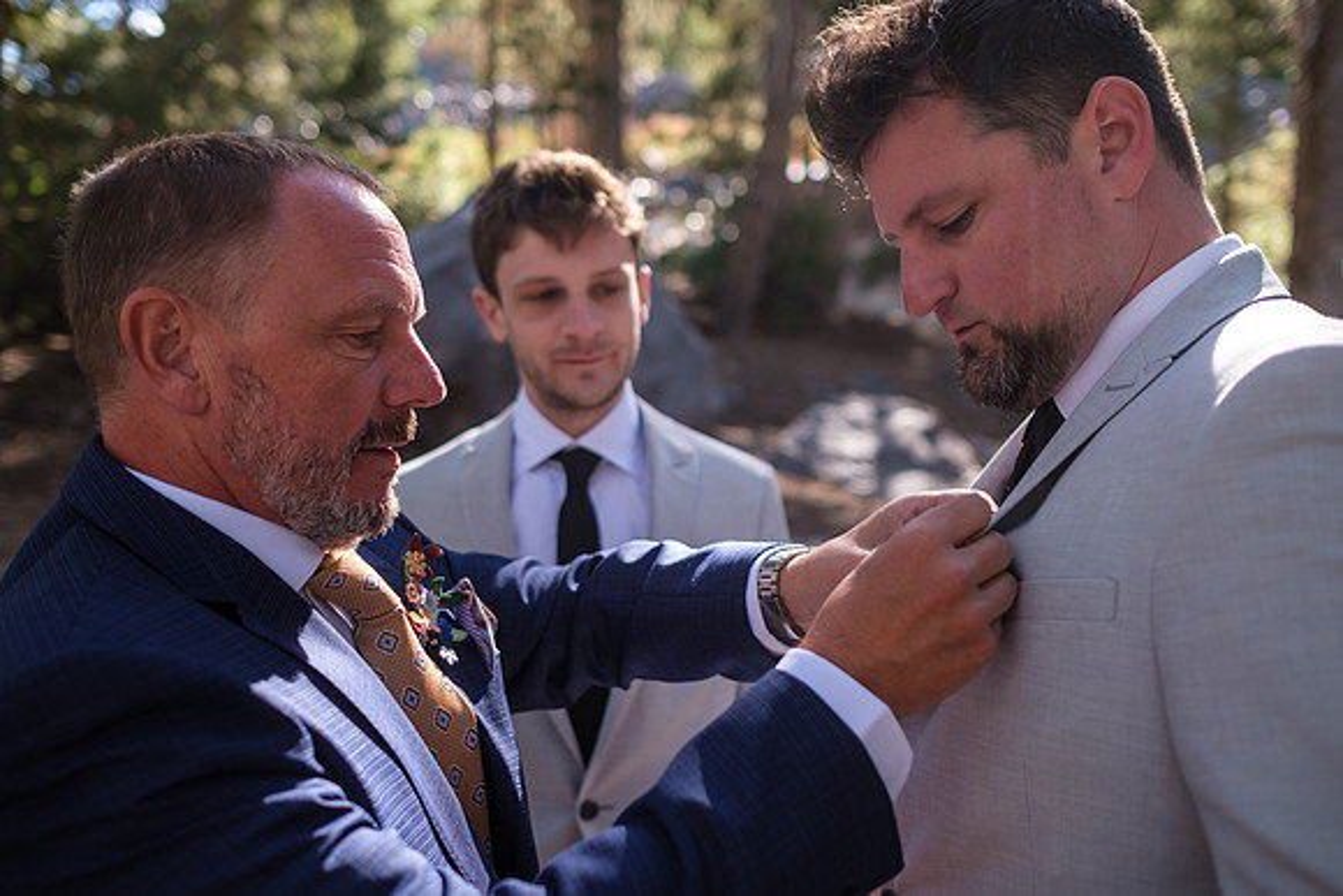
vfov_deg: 37.9
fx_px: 1306
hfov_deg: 54.4
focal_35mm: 35
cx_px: 672
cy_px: 448
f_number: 2
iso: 160
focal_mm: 23
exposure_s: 1/550
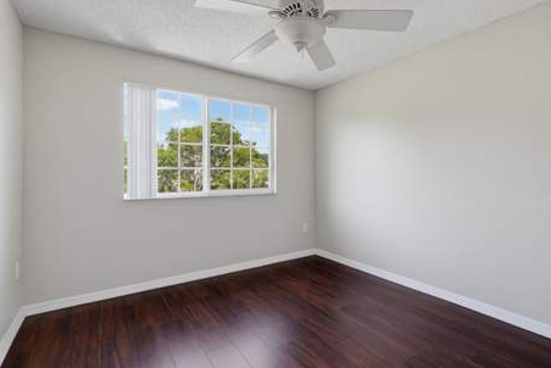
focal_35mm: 17
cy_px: 180
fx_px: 260
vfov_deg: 70.5
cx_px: 269
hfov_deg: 93.2
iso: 800
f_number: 5.6
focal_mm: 16
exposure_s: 1/125
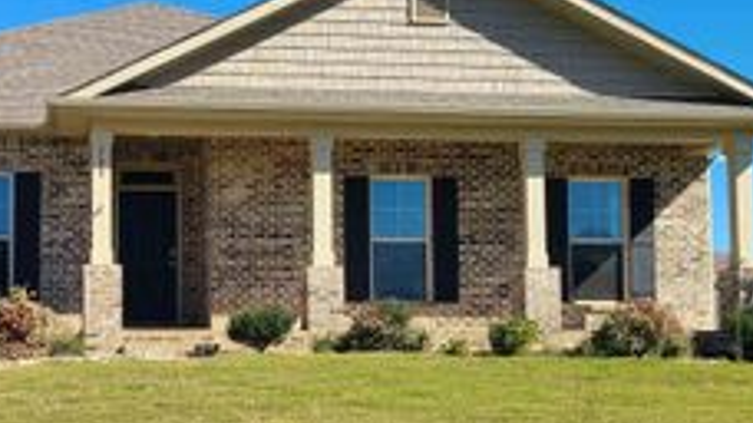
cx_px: 192
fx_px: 1237
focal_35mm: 62
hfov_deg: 33.2
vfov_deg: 19.3
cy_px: 273
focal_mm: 5.4
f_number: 1.8
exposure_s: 1/1804
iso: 40
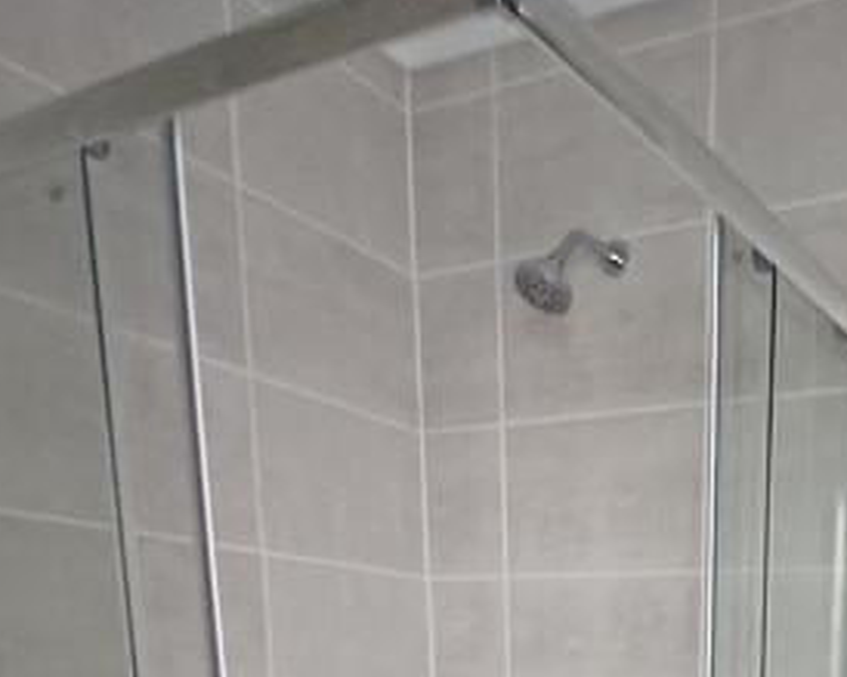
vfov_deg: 30.2
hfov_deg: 45.1
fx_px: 927
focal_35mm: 37
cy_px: 915
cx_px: 742
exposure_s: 1/16
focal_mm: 1.42
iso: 320
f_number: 2.2
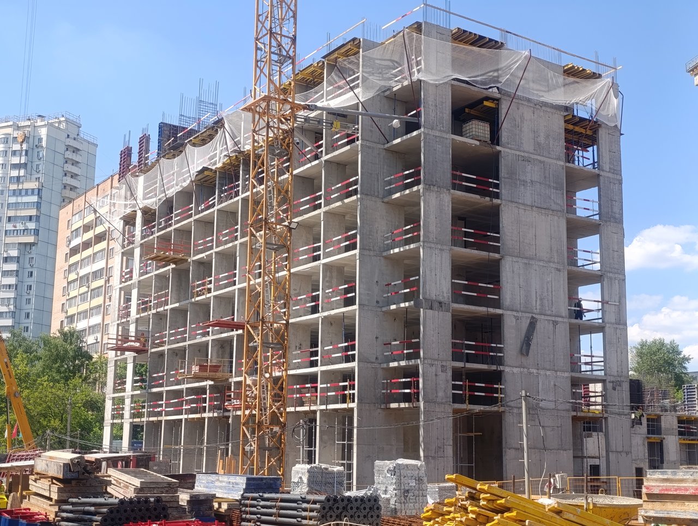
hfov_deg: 41.2
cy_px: 263
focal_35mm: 46
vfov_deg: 31.6
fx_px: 929
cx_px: 349
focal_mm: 6.11
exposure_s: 1/423
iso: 50
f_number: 1.65
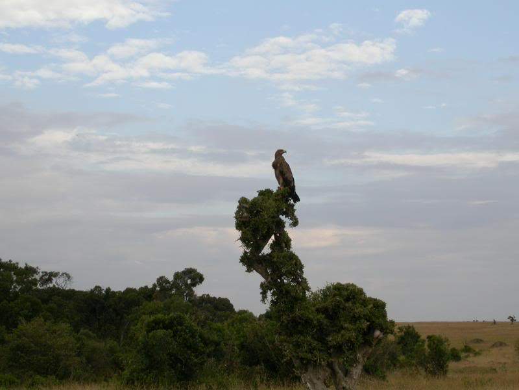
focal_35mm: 80
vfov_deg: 18.4
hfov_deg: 24.4
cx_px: 260
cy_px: 195
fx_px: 1199
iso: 100
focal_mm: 16.7
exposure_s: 1/350
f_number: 5.1
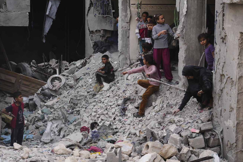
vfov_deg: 19.7
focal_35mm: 69
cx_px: 113
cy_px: 65
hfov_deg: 29.2
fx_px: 466
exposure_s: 1/320
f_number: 4.5
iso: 125
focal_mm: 56
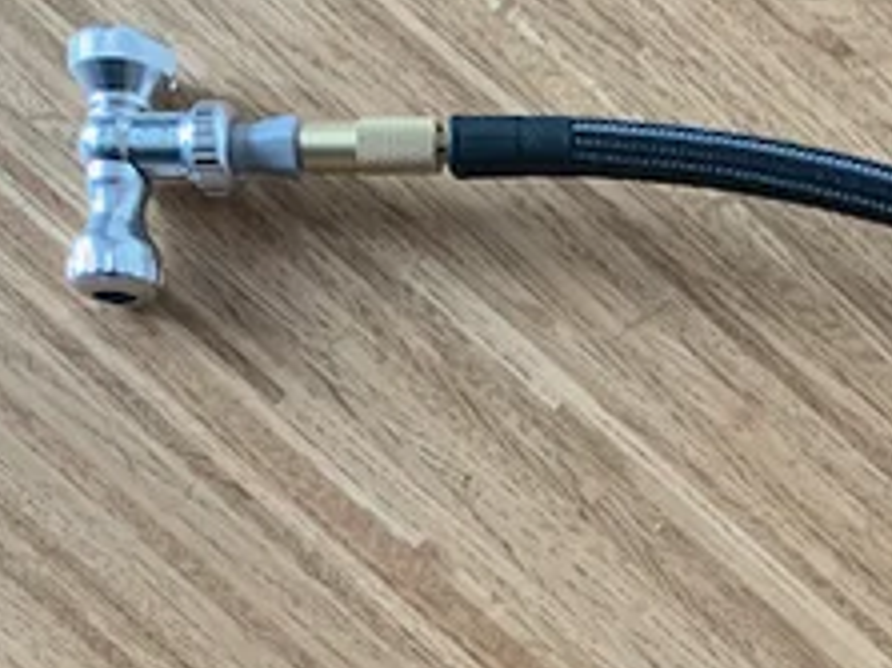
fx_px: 1880
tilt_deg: -84.9
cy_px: 886
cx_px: 778
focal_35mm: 73
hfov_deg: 26.0
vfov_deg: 18.6
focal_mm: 4.25
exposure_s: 1/60
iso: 160
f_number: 1.8
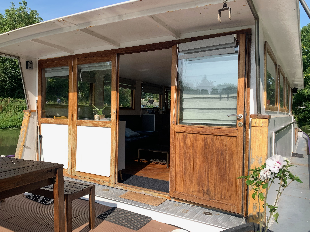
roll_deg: -3.1
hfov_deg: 65.3
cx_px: 149
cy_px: 120
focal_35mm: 27
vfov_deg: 51.3
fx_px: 242
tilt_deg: -0.7
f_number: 1.8
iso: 25
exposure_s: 1/1845
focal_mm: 4.25
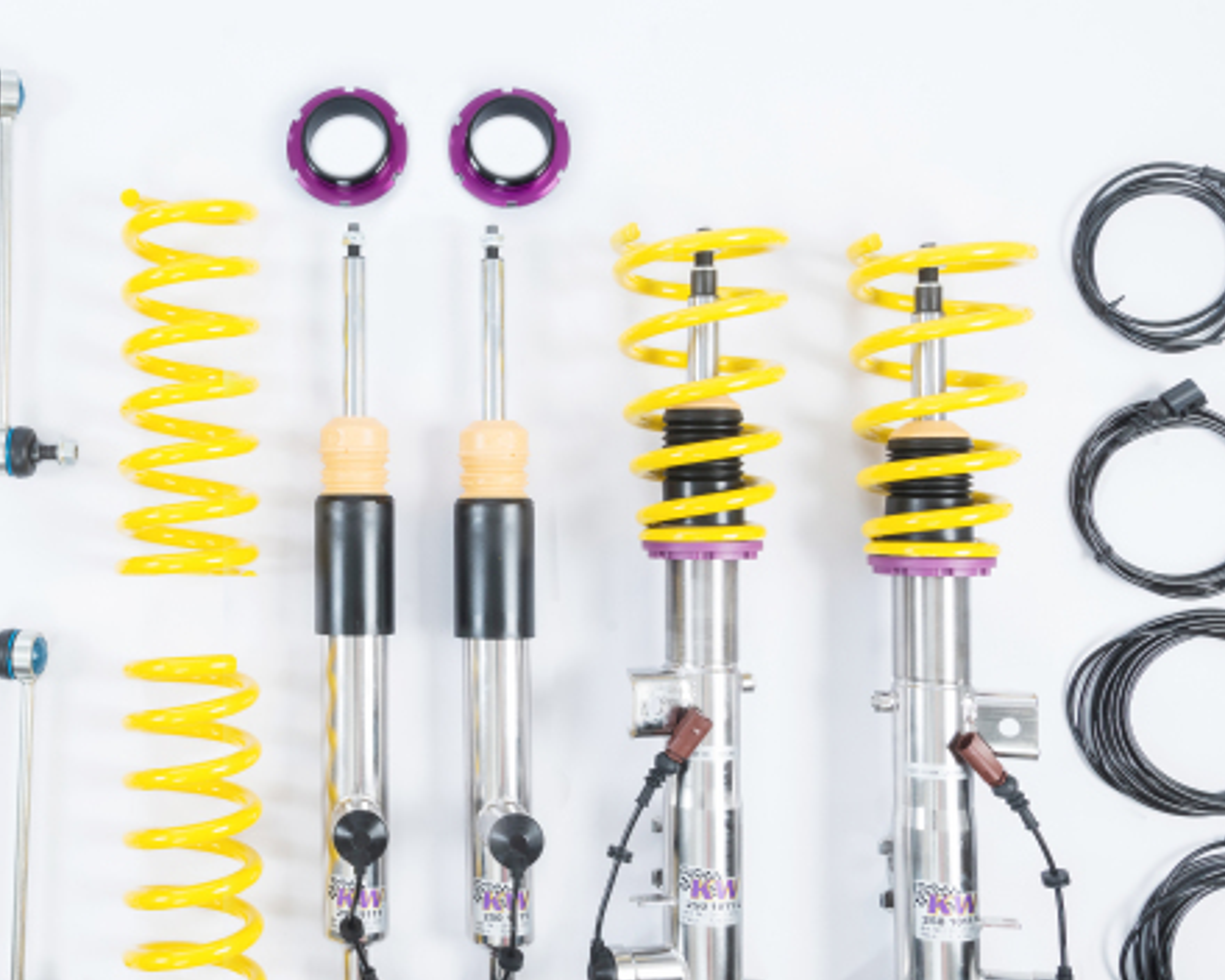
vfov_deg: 36.5
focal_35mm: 41
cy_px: 518
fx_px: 1486
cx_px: 284
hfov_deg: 43.2
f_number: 14
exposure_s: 1/100
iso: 400
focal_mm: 24
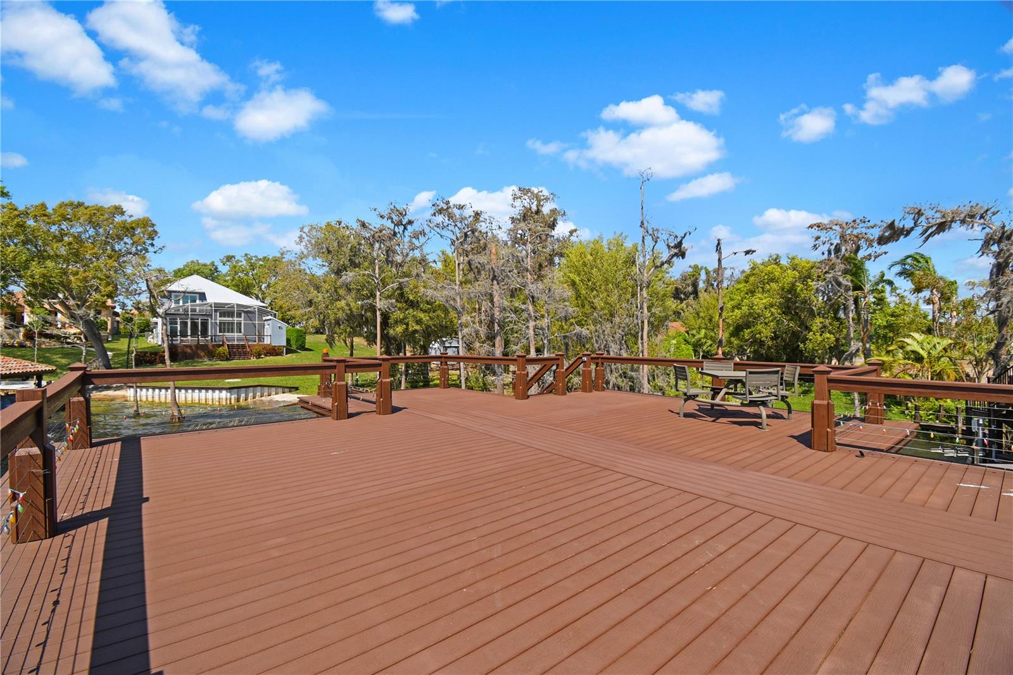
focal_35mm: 15
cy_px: 338
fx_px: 422
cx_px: 506
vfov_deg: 77.3
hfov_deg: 100.4
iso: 100
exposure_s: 1/320
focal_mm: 10
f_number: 7.1
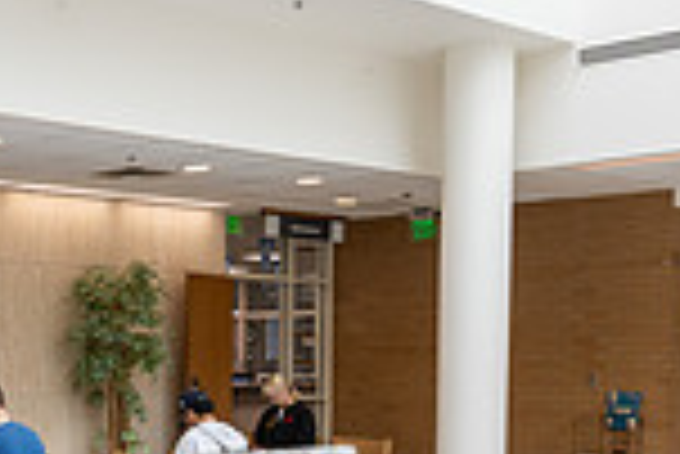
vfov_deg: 19.3
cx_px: 23
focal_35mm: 69
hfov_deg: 27.7
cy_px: 428
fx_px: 1305
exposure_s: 1/30
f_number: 7.1
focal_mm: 16.5
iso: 100
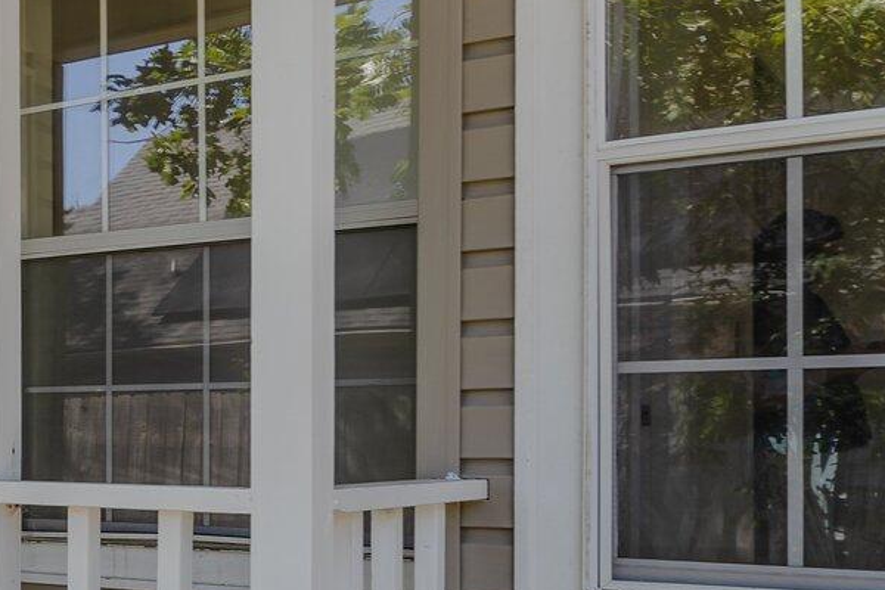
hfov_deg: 27.6
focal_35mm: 58
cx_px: -316
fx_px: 1426
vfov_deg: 23.2
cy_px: 426
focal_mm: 17
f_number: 5
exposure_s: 1/100
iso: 100
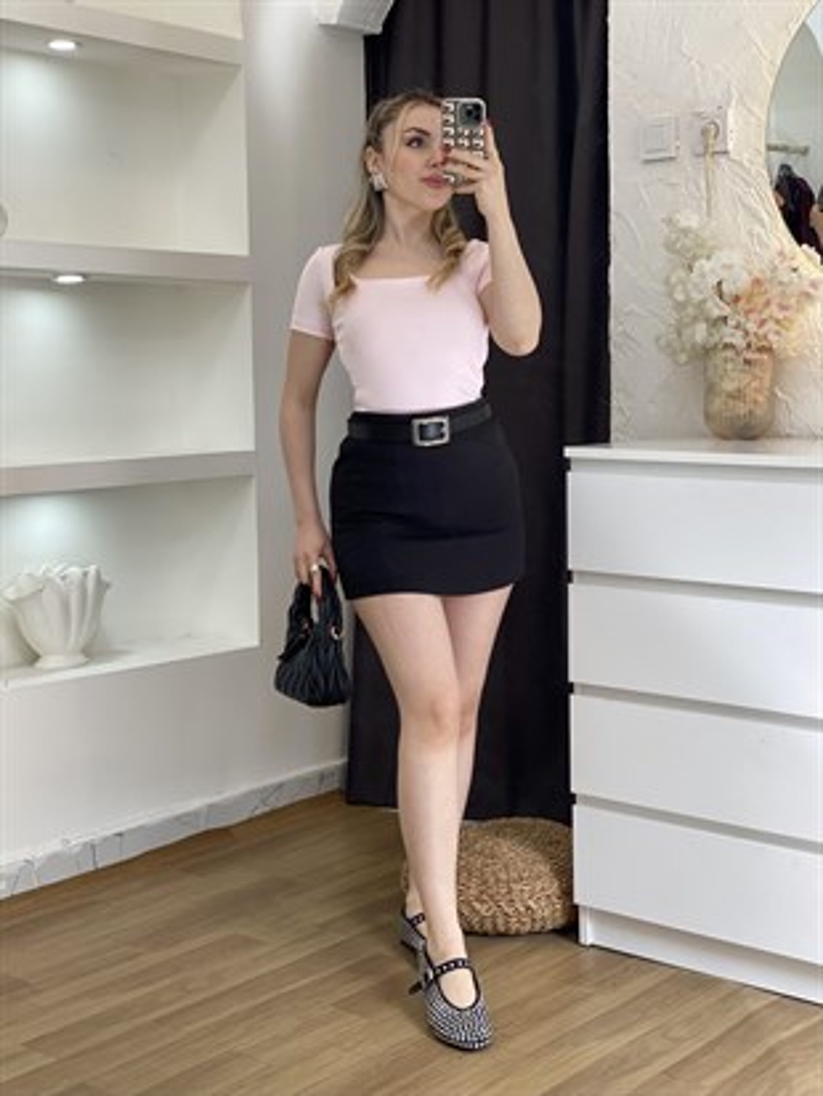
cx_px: 412
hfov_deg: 28.0
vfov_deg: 36.8
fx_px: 1648
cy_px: 548
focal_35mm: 52
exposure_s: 1/100
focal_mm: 6
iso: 40
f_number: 2
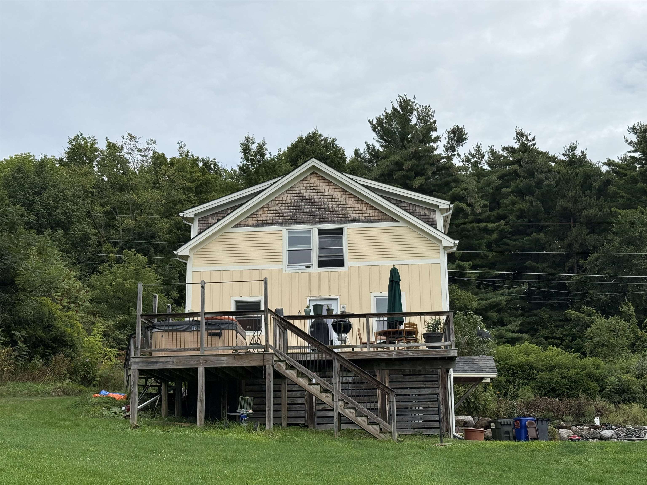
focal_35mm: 48
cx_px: 324
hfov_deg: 39.7
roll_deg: +1.1
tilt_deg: +15.3
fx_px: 897
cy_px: 242
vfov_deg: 30.3
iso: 64
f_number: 1.78
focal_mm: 6.76
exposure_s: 1/4878
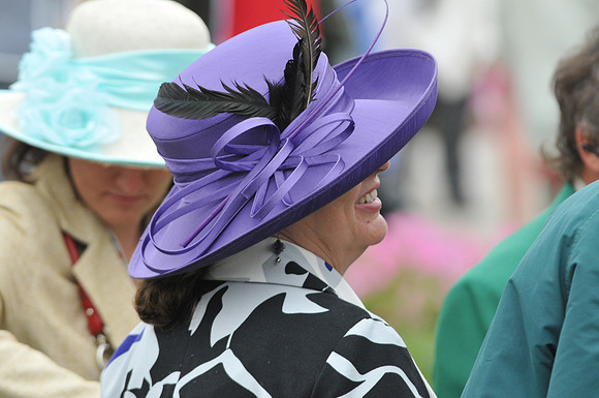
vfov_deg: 3.0
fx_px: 7477
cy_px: 199
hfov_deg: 4.6
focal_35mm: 450
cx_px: 300
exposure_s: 1/640
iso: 800
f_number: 6.3
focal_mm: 300
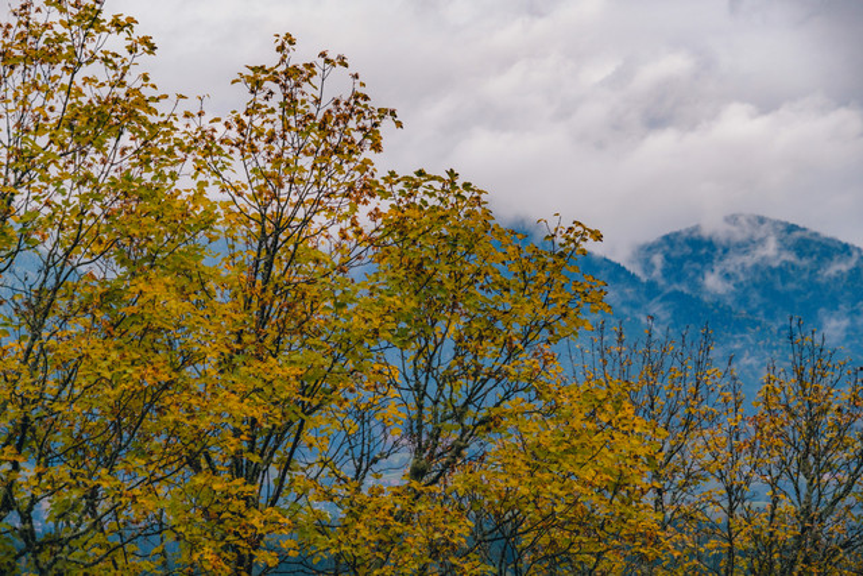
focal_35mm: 190
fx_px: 4555
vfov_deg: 7.2
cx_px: 432
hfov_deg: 10.8
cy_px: 288
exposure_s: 1/800
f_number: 9
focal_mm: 126.8
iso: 640
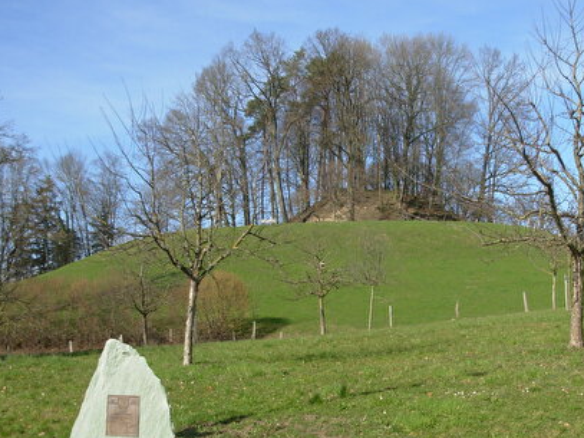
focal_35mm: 56
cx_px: 403
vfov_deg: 26.0
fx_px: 944
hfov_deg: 34.0
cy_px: 284
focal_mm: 6.3
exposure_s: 1/995
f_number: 2.9
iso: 50
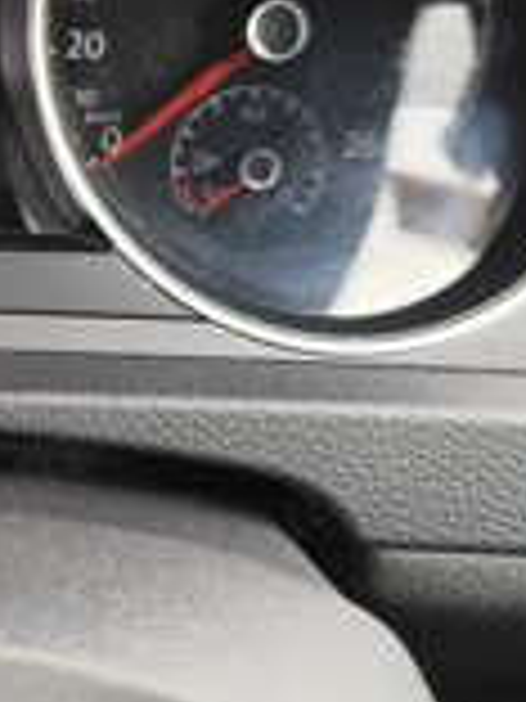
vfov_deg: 32.2
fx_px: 1195
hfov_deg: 22.8
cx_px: -103
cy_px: 198
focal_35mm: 59
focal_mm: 6.19
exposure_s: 1/100
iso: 250
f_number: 1.65
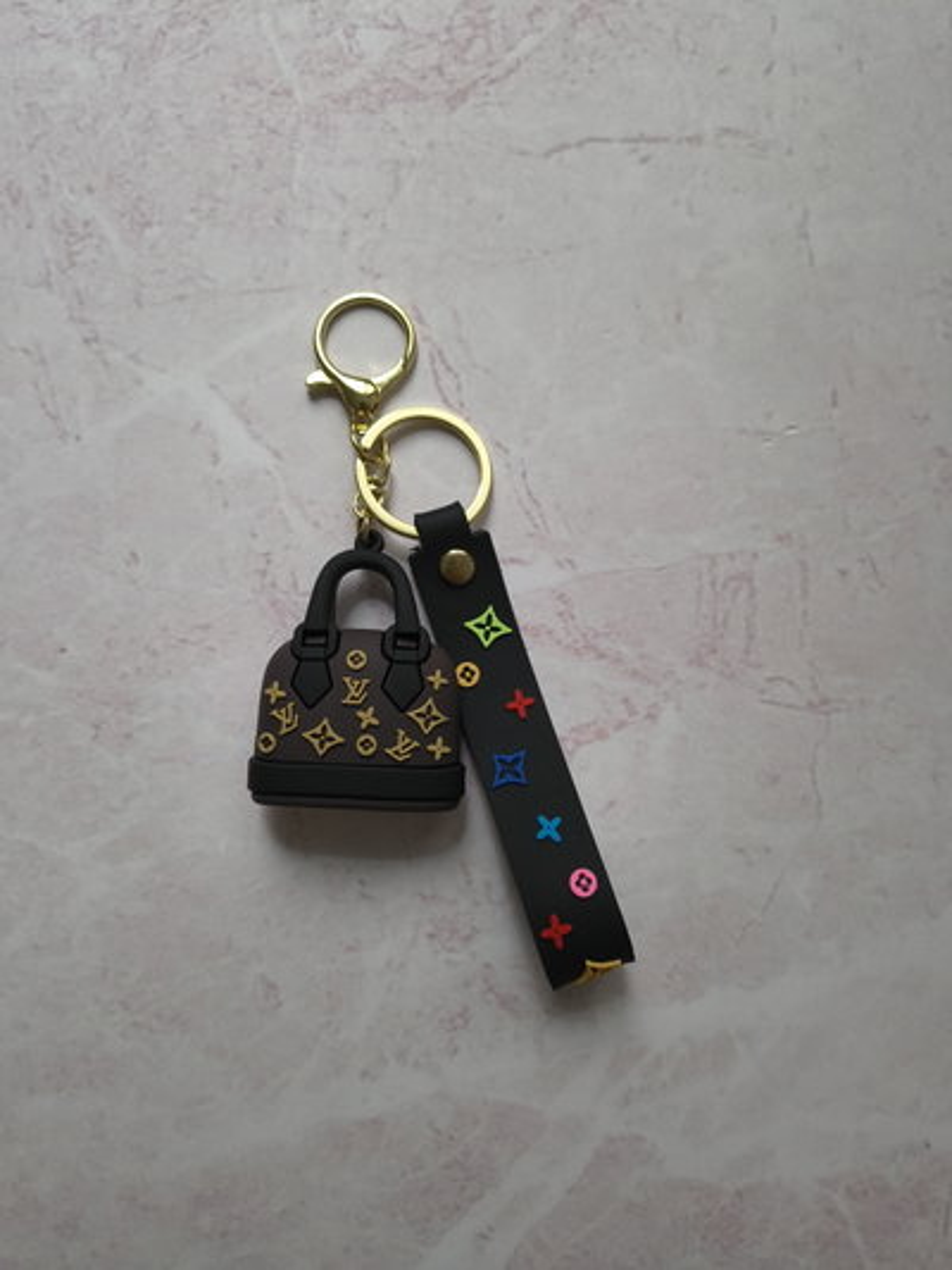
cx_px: 476
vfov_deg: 71.6
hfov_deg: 56.8
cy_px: 635
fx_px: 880
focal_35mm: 24
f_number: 1.8
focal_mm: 5.56
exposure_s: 1/100
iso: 274
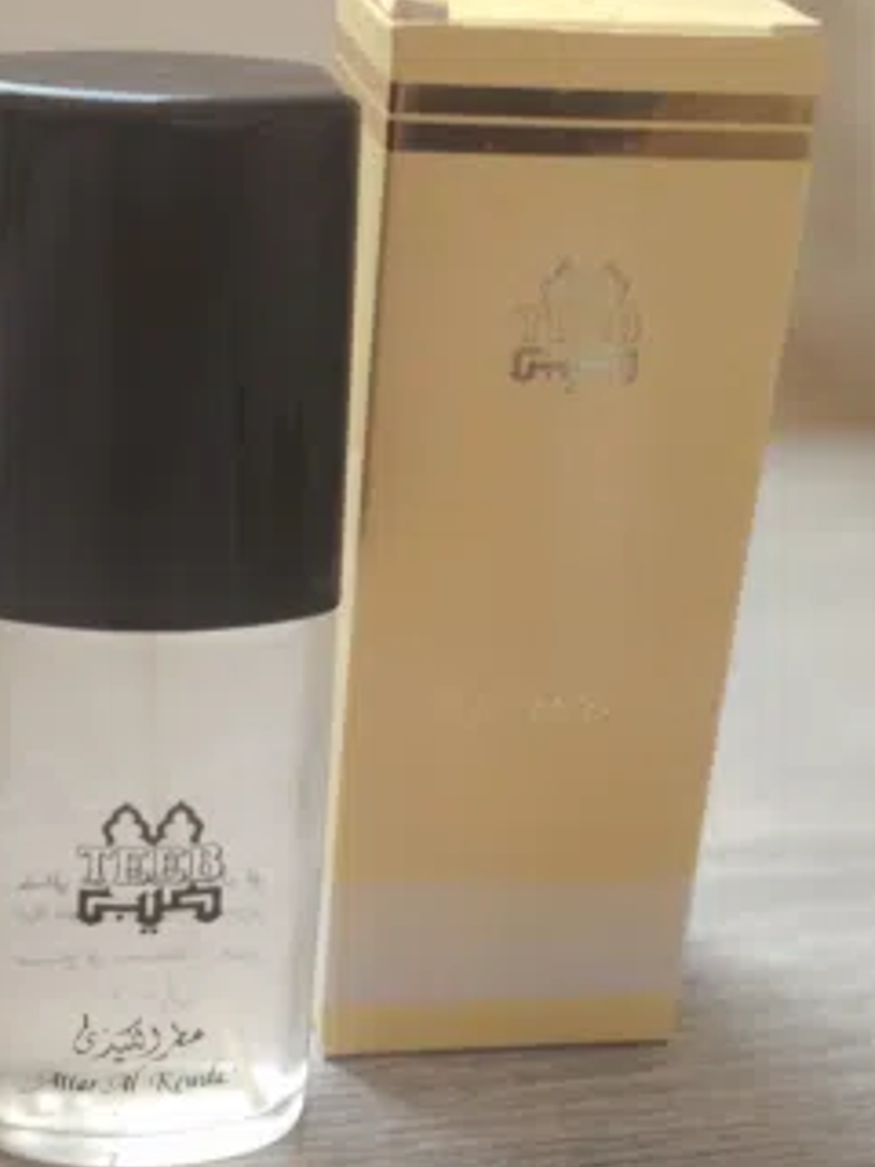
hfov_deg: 24.4
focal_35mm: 60
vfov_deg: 32.2
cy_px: 591
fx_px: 2022
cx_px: 339
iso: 181
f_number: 4
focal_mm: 5.25
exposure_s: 1/50
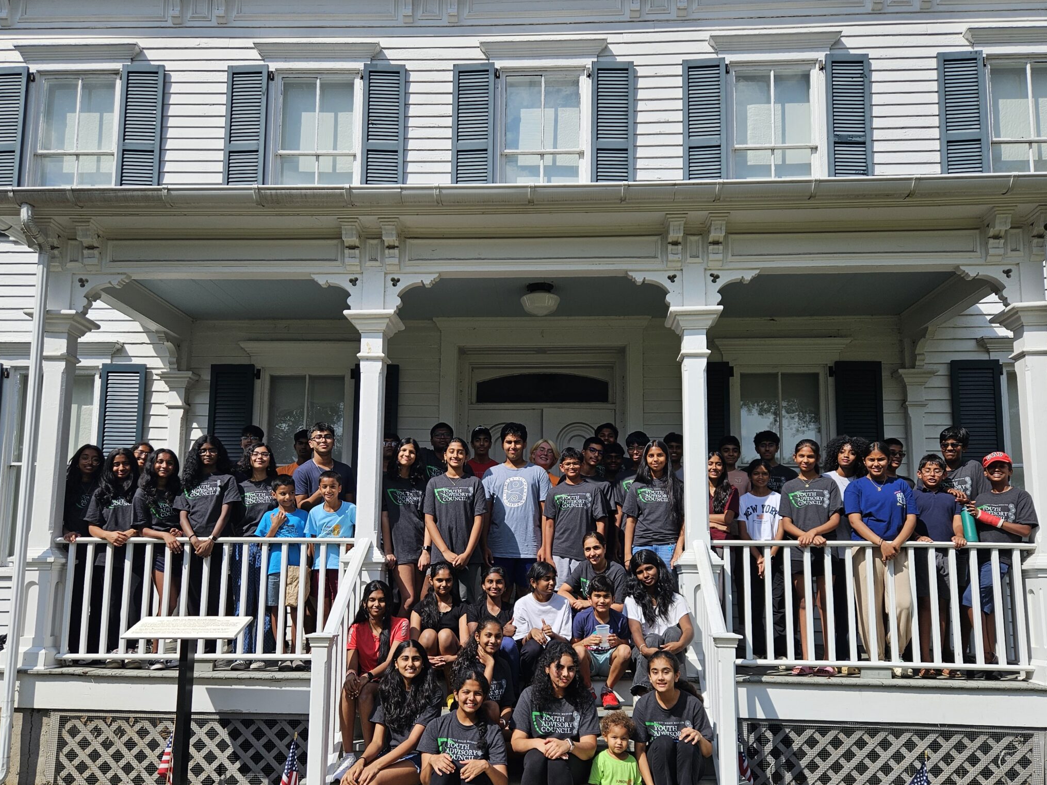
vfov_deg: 47.9
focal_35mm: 29
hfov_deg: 61.6
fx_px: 877
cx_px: 541
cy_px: 478
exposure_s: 1/2745
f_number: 1.8
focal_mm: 5.4
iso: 25
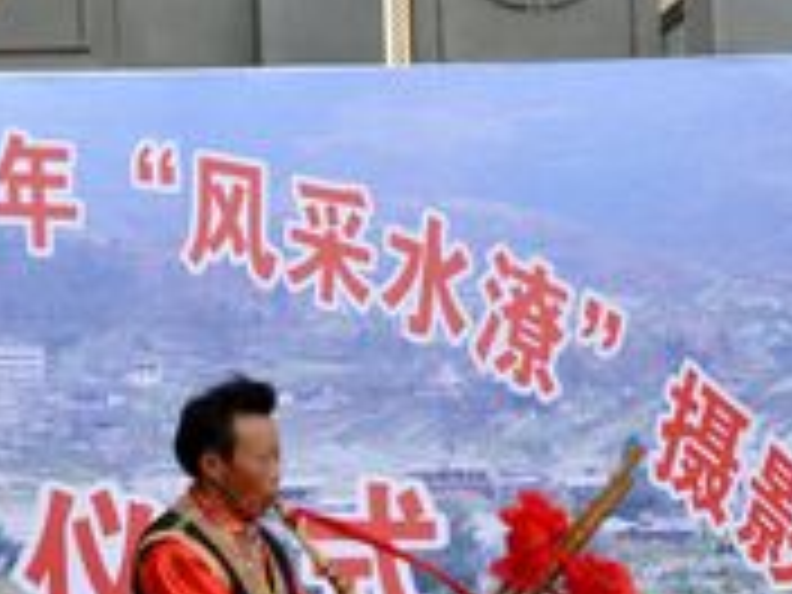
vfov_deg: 9.0
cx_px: -117
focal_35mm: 164
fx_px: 3752
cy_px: 518
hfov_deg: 11.8
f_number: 9.5
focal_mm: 40
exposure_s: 1/90
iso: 200
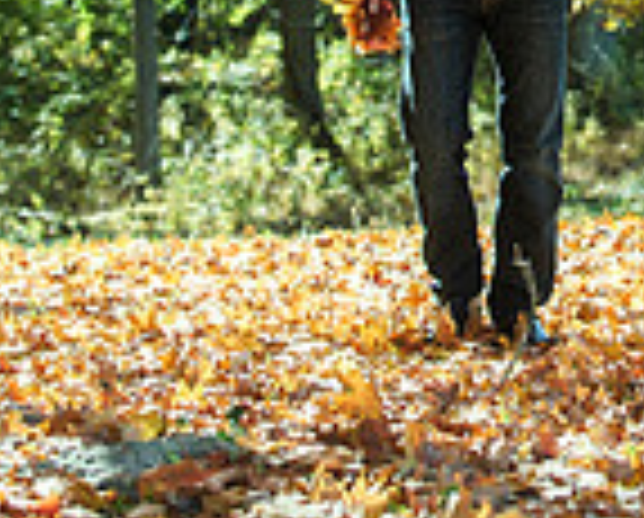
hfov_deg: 7.2
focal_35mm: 266
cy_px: -205
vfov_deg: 5.8
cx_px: 743
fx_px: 5080
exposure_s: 1/1600
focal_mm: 70
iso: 500
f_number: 4
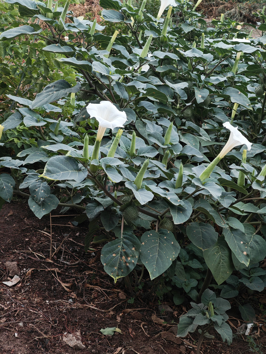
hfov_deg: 21.6
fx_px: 696
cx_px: 133
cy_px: 177
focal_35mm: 68
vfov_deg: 28.6
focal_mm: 8.67
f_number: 2.4
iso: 160
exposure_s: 1/100
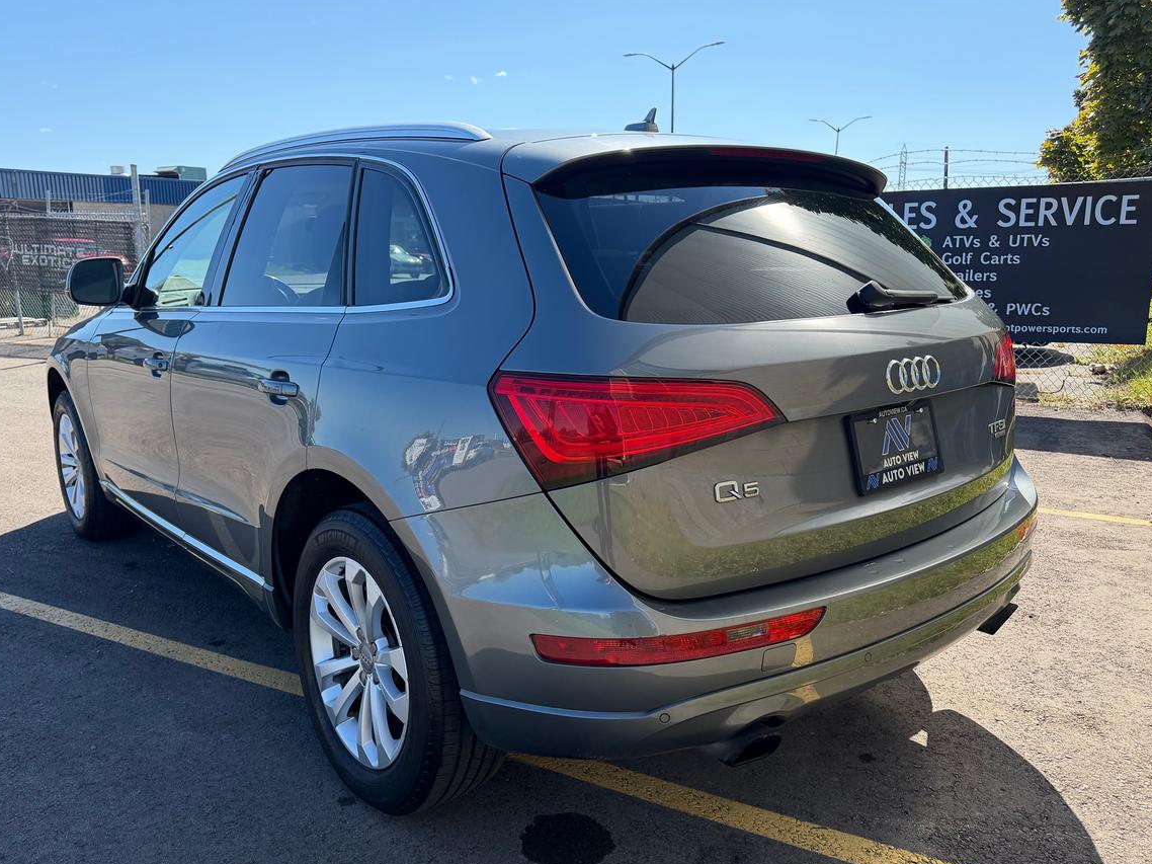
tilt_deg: -12.5
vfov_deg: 51.3
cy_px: 449
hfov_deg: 65.3
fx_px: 898
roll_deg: +0.5
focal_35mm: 27
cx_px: 542
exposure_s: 1/2169
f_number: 1.78
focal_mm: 6.76
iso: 100
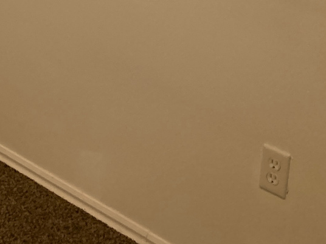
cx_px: -254
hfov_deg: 15.8
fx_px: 1008
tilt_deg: -6.8
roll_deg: -1.7
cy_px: -179
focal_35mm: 107
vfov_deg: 12.7
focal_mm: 3.99
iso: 100
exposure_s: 1/60
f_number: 1.8
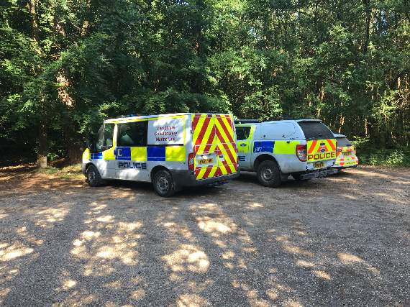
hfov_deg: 61.7
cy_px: 154
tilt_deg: -3.3
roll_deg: +0.2
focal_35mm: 29
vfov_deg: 48.2
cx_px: 205
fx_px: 343
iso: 25
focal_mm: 4.15
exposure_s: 1/100
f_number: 2.2
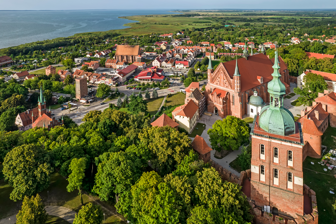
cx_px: 168
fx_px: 205
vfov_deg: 57.2
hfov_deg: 78.6
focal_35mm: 22
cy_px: 112
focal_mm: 8.4
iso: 110
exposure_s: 1/1250
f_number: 2.8
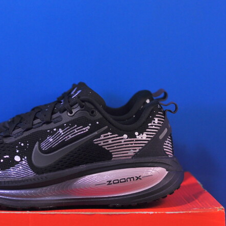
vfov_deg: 15.2
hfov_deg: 15.1
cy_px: 100
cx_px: 54
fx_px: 849
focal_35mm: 115
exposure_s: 1/320
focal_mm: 50
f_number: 2.8
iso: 250
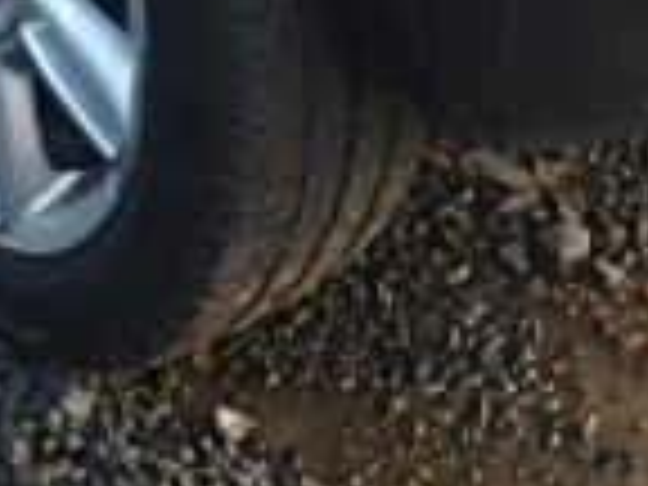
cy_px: -580
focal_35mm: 111
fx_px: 2078
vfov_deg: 11.6
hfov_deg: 17.7
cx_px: 230
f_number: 4.1
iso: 200
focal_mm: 4.5
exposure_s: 1/60
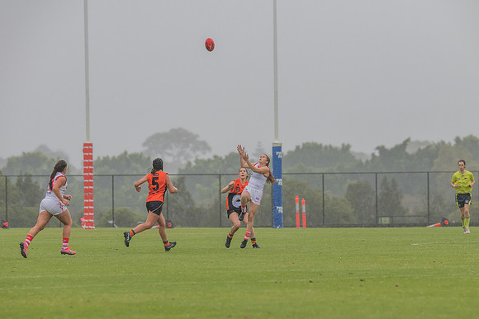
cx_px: 259
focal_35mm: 385
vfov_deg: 3.6
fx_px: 5127
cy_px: 185
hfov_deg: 5.3
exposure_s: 1/2000
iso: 800
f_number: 7.1
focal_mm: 300
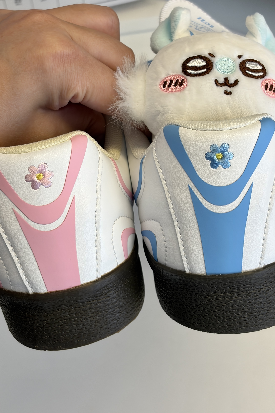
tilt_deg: -70.8
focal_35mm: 65
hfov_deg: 20.9
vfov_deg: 30.9
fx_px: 745
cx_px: 144
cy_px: 168
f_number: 1.6
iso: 50
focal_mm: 5.96
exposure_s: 1/100
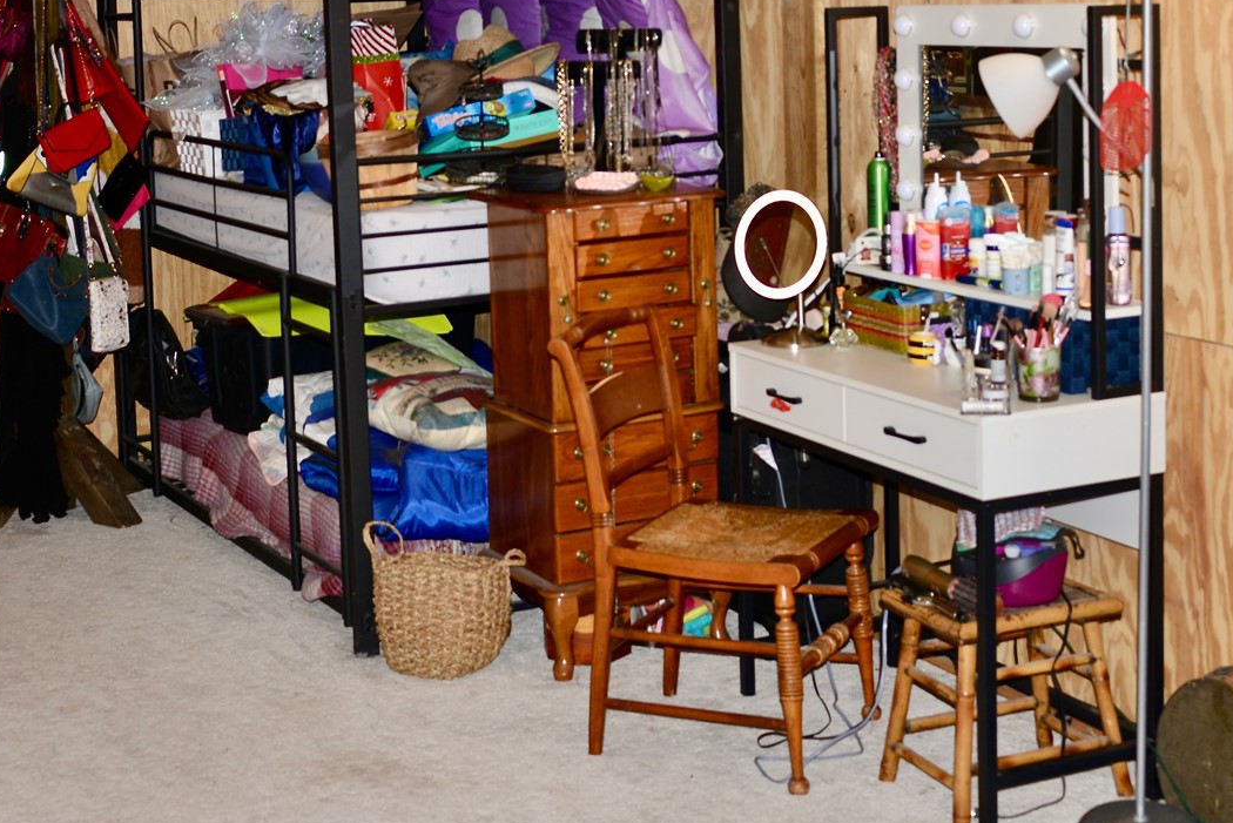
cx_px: 596
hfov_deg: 32.4
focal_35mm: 62
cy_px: 143
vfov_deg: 21.6
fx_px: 2124
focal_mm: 32
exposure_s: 1/60
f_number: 3.8
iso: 320
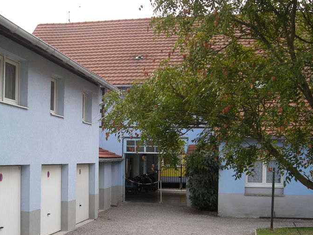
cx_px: 117
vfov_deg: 25.5
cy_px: 153
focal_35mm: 57
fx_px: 515
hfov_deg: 33.6
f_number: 3.2
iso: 50
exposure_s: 1/190
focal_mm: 6.3
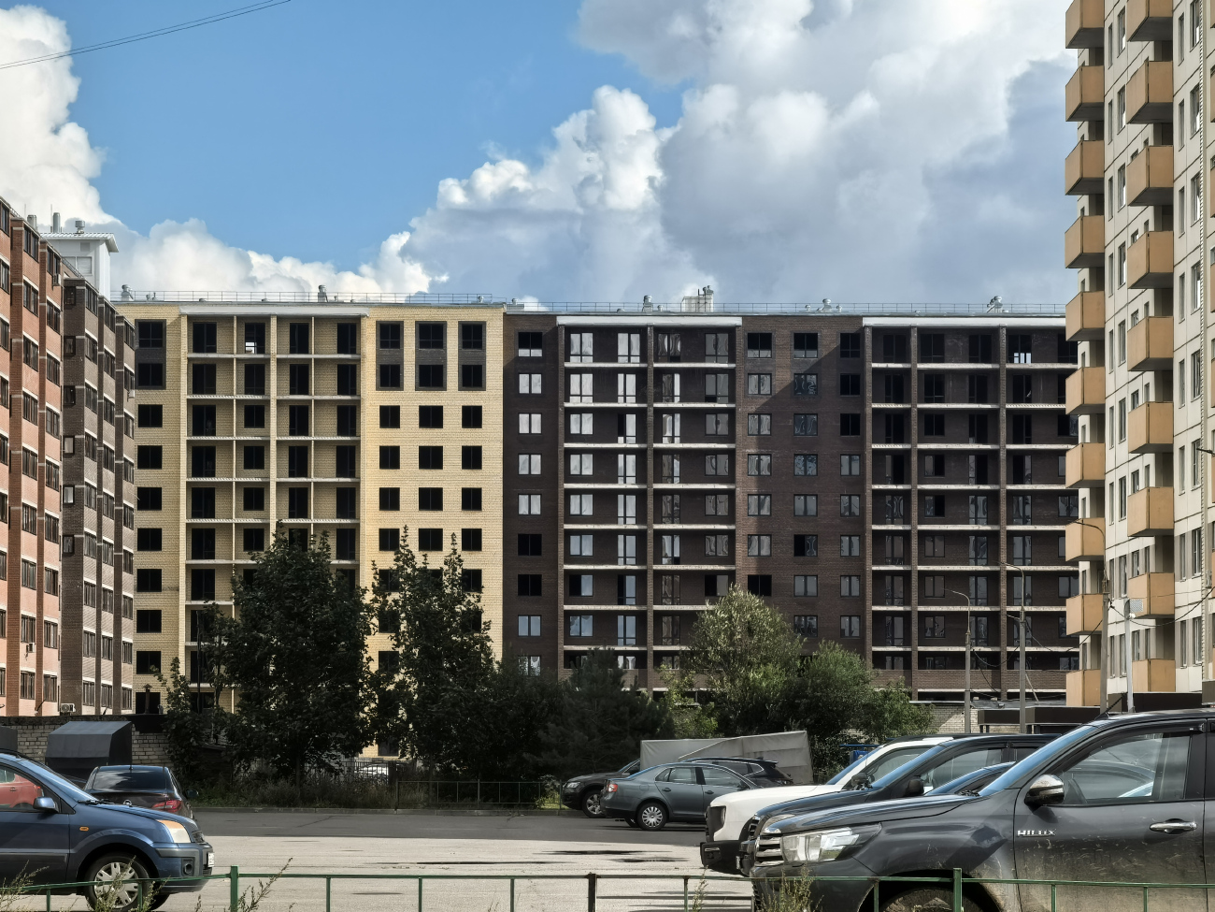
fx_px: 4738
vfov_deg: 11.0
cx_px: 608
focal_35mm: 135
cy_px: 456
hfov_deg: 14.6
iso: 50
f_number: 3.4
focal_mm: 14.46
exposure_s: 1/1175
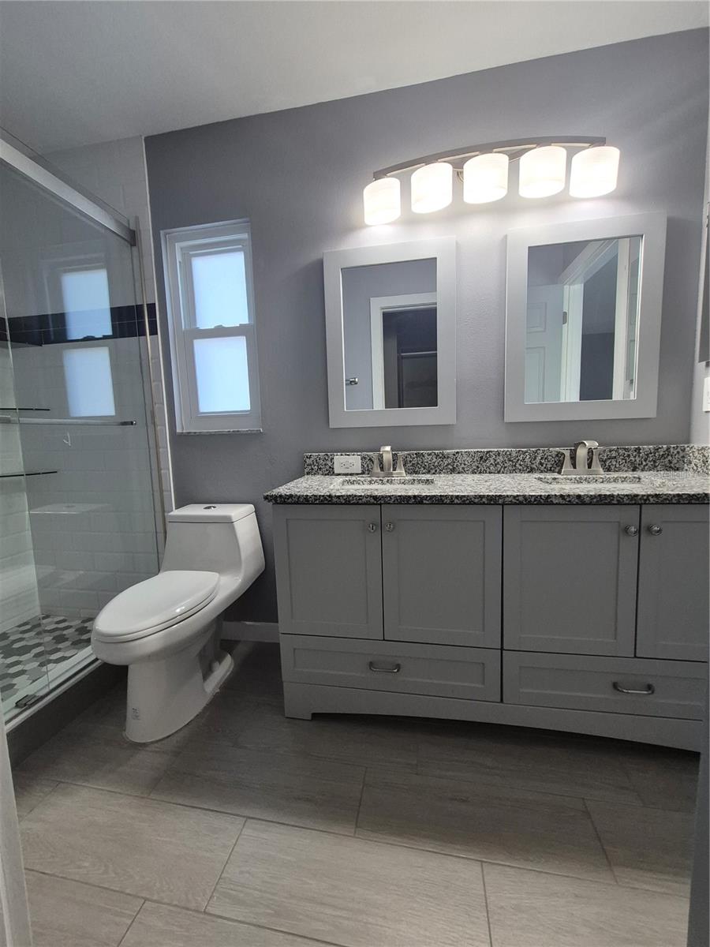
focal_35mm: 13
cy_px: 474
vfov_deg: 106.2
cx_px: 355
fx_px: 356
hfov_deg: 89.9
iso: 200
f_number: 2.2
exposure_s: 1/60
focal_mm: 1.74
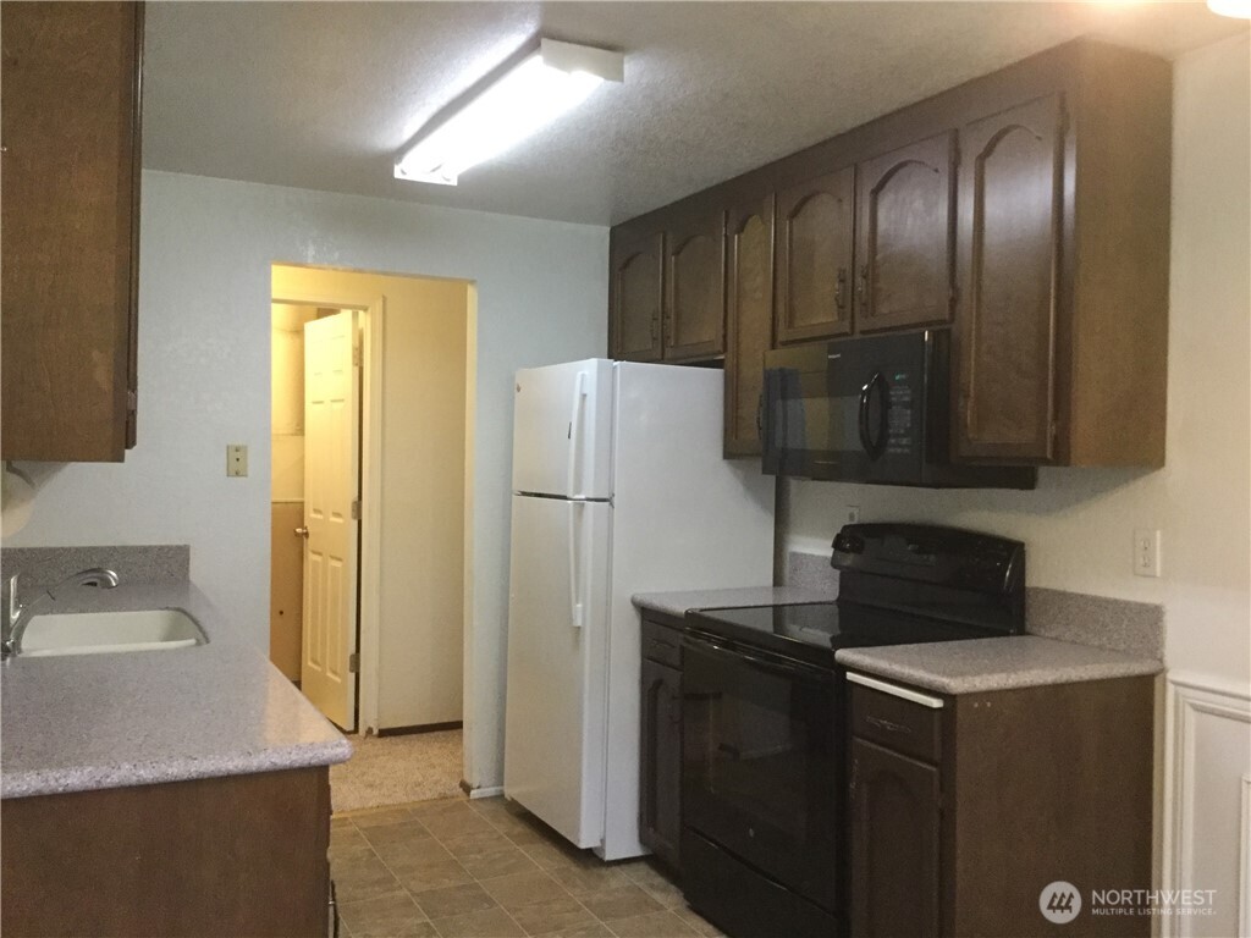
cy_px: 469
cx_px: 626
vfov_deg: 45.4
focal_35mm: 31
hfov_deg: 58.4
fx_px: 1120
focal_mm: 3.3
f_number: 2.4
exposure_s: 1/30
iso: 250
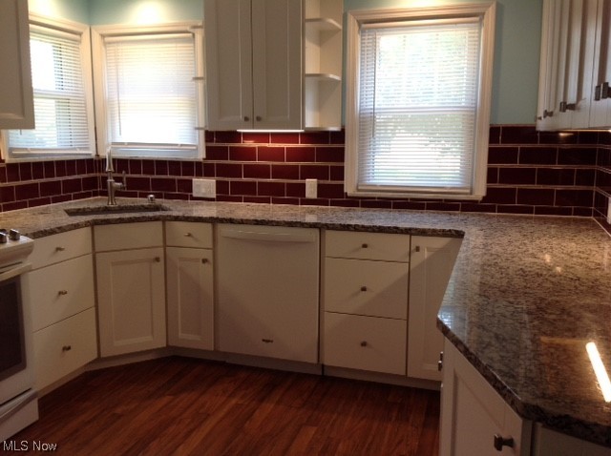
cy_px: 228
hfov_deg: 52.7
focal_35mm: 35
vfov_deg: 40.6
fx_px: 617
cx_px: 306
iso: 64
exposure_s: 1/60
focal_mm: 4.28
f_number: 2.4
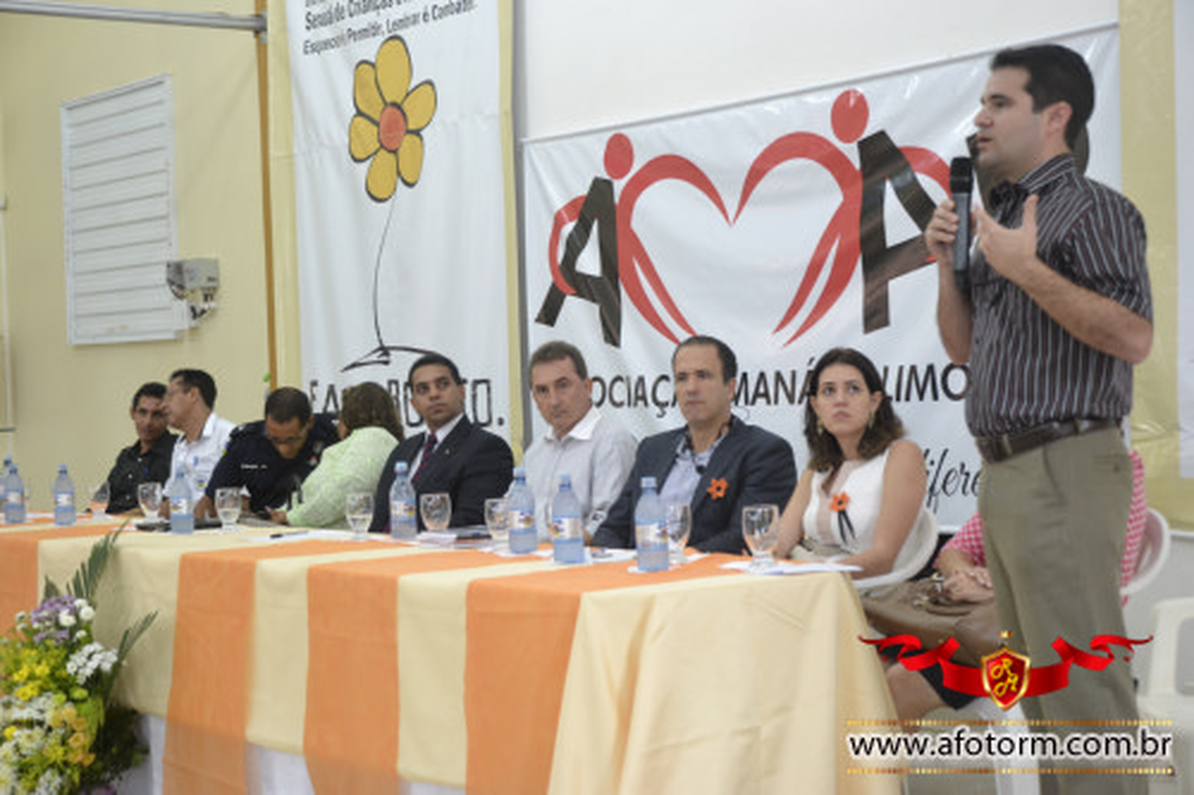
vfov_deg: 22.6
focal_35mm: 60
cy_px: 398
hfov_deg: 33.4
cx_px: 597
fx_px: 1989
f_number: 4.5
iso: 1600
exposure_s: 1/80
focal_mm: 40
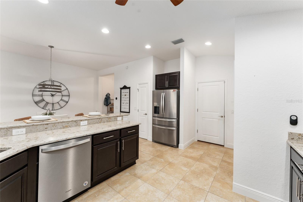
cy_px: 101
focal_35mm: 14
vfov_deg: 81.2
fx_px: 118
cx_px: 152
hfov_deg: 104.3
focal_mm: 14
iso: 500
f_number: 8
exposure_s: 1/10
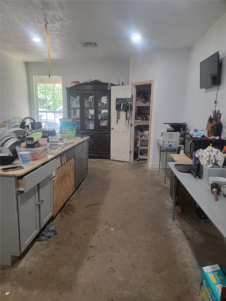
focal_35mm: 24
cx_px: 113
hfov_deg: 56.8
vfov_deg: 71.6
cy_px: 150
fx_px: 209
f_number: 1.8
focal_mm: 6.7
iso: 200
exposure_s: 1/60
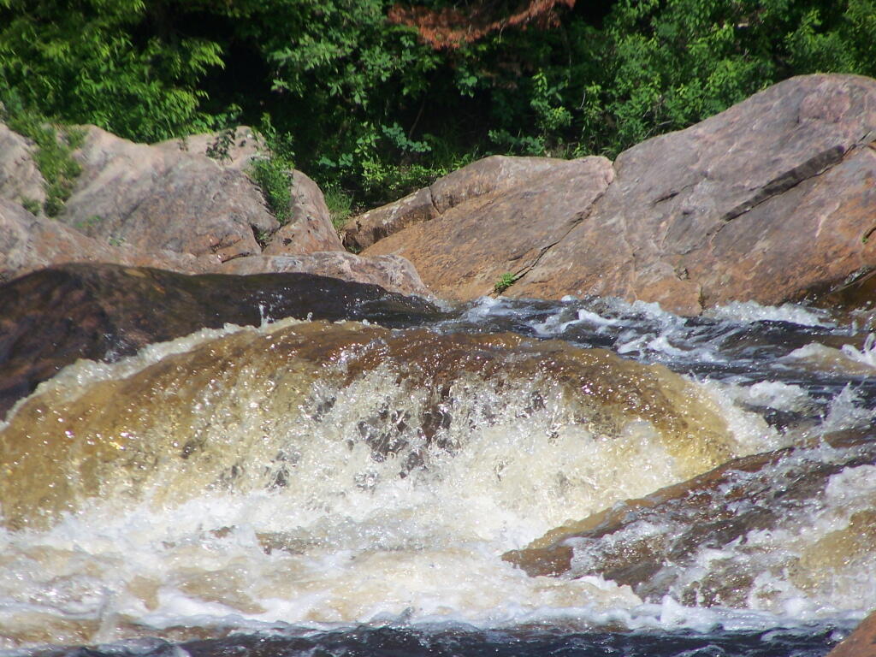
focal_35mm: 380
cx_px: 438
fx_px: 9616
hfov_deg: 5.2
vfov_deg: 3.9
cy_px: 328
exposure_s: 1/800
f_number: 3.7
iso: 80
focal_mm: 63
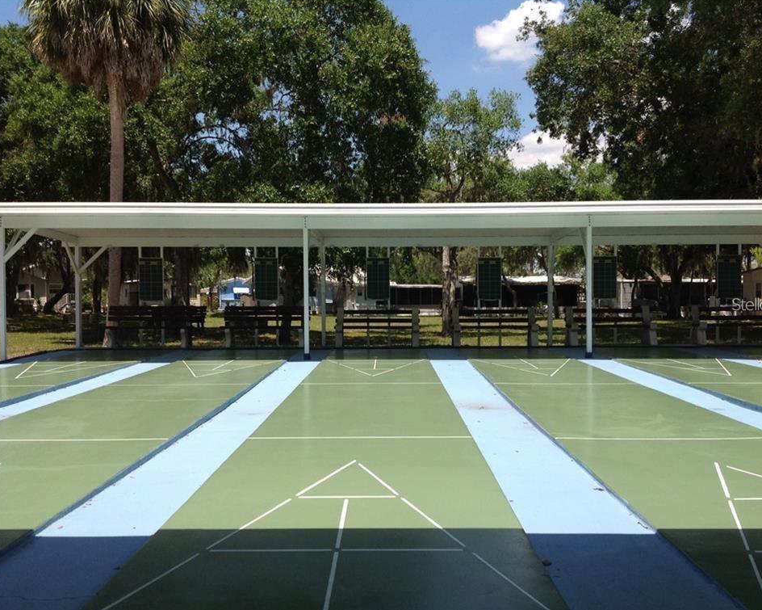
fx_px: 834
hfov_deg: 49.1
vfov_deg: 40.1
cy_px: 304
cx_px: 395
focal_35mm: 37
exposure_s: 1/1779
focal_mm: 4.28
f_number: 2.4
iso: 50
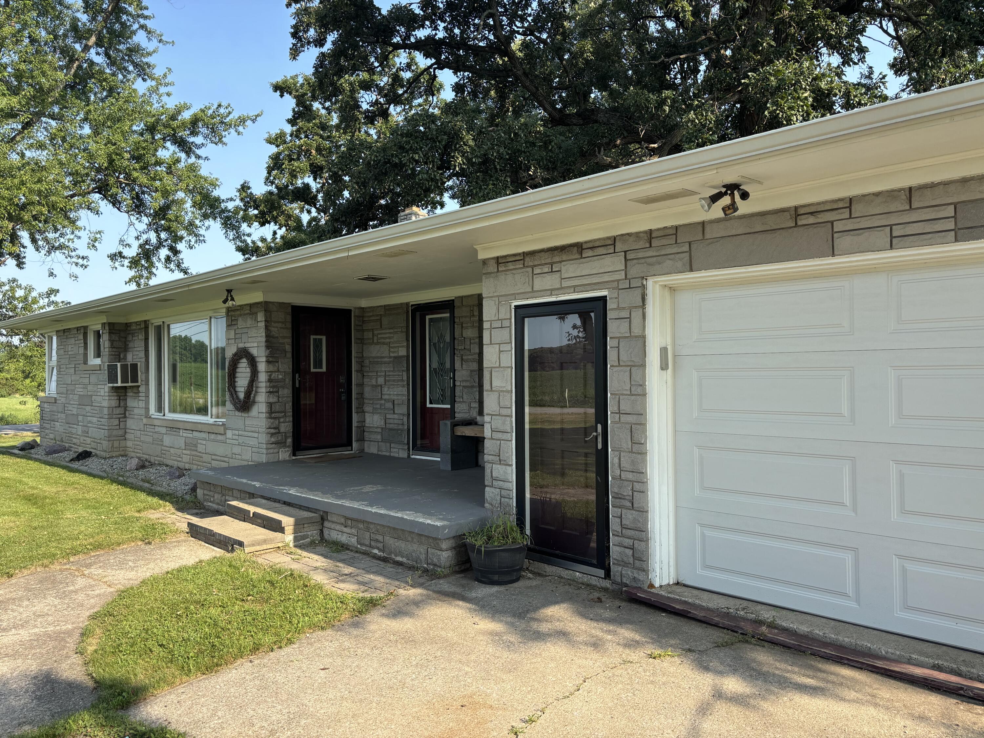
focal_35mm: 26
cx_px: 492
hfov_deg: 67.3
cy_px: 369
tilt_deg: +0.0
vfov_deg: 53.1
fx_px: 739
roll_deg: +0.8
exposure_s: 1/943
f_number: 1.6
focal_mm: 5.96
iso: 50
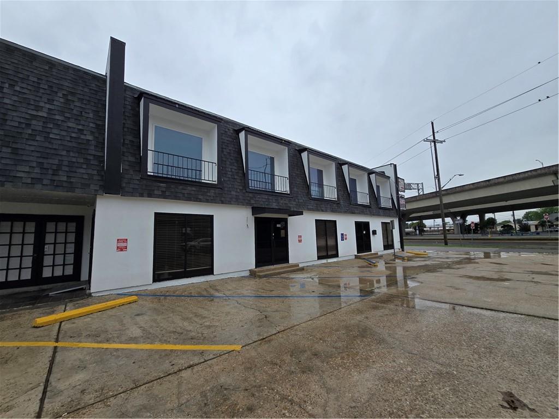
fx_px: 210
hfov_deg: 106.2
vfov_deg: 89.9
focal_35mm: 13
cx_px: 280
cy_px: 210
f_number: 2.2
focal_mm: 2.2
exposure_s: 1/1476
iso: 50
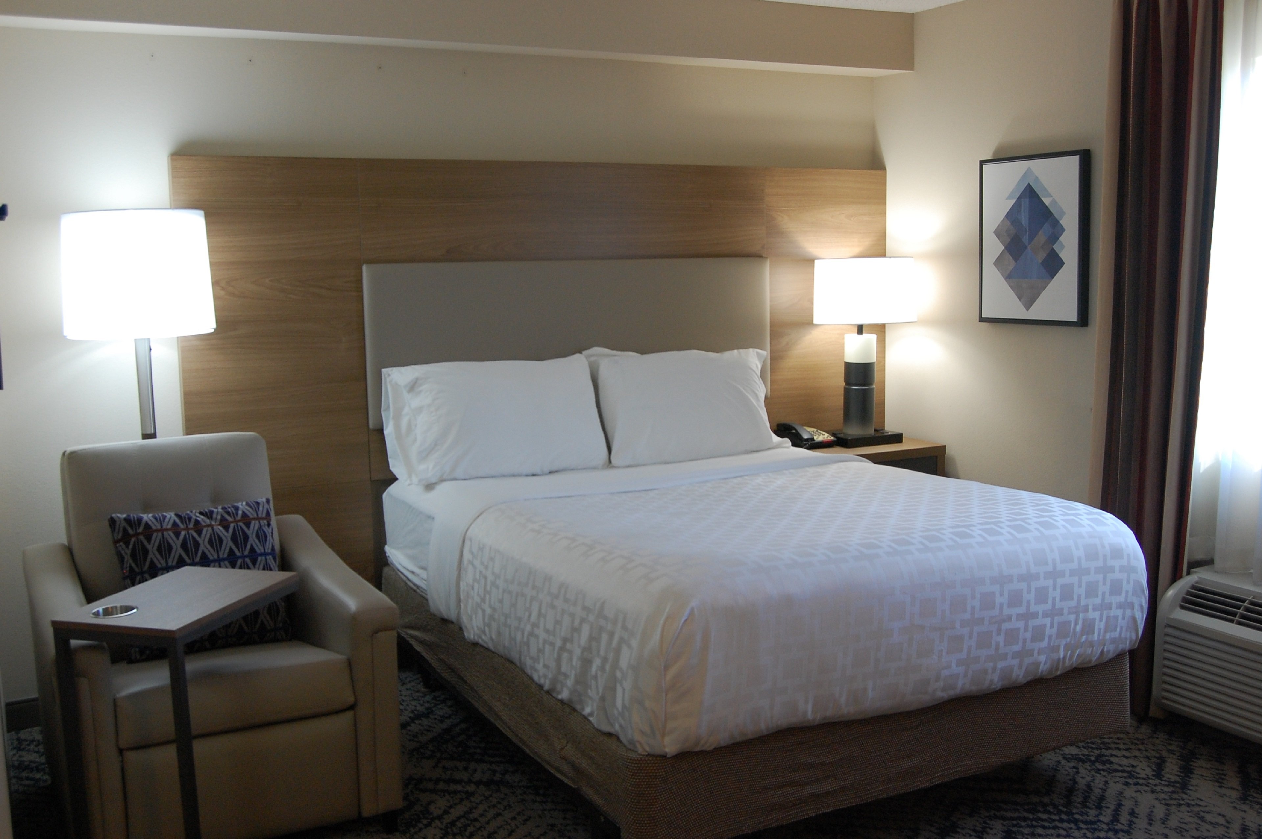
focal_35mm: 36
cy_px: 420
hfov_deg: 53.2
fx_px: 1261
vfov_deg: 36.8
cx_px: 631
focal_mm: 24
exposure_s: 1/30
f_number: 7.1
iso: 800
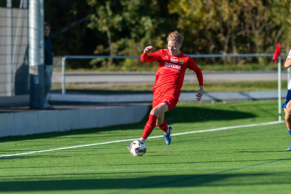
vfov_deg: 2.1
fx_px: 5193
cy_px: 97
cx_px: 146
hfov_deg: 3.2
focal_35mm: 642
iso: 220
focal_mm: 300
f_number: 3.2
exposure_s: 1/2000
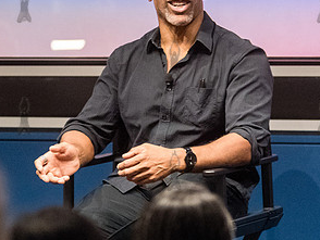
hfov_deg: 5.7
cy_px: 66
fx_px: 3220
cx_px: 173
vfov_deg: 4.3
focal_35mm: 348
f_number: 3.5
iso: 6400
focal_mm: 135
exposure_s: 1/200
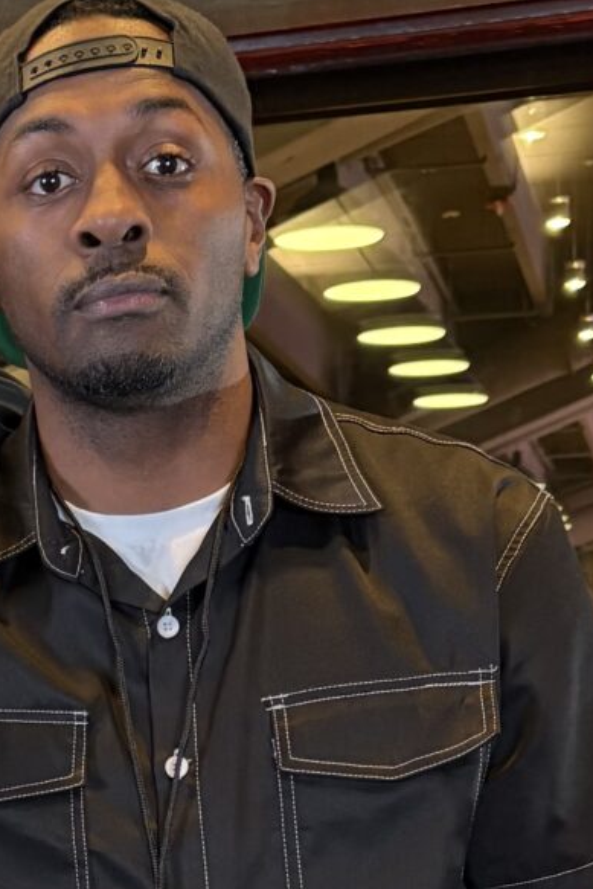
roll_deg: +0.4
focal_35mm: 95
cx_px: -131
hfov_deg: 14.0
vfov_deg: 20.4
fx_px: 2346
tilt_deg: -5.8
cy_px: 999
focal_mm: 5.96
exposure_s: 1/40
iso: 500
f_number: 1.6
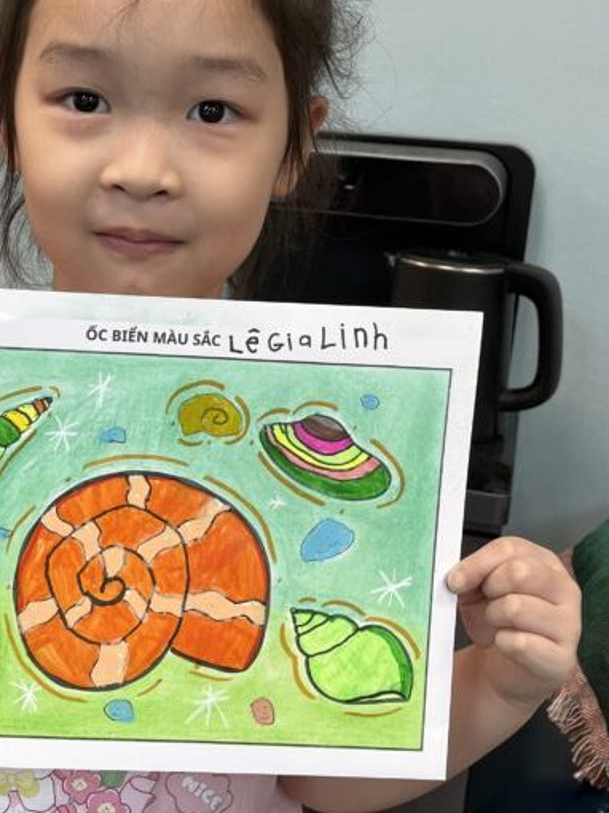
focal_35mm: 51
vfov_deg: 37.3
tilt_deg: -12.6
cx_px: 155
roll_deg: -2.4
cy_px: 316
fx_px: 1197
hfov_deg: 28.1
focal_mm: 5.1
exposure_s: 1/100
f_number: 1.6
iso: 64
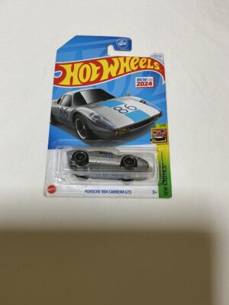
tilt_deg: -73.5
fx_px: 256
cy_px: 152
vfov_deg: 61.7
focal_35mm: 29
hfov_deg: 48.2
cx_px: 114
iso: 100
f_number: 1.8
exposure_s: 1/60
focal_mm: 3
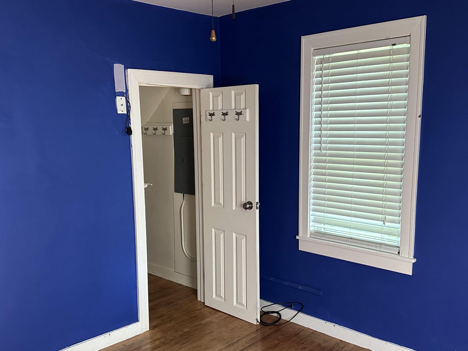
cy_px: 206
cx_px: 254
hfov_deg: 53.9
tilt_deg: -9.2
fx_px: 460
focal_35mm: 34
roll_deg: +0.5
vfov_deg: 41.6
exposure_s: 1/60
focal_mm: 6.86
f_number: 1.78
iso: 400
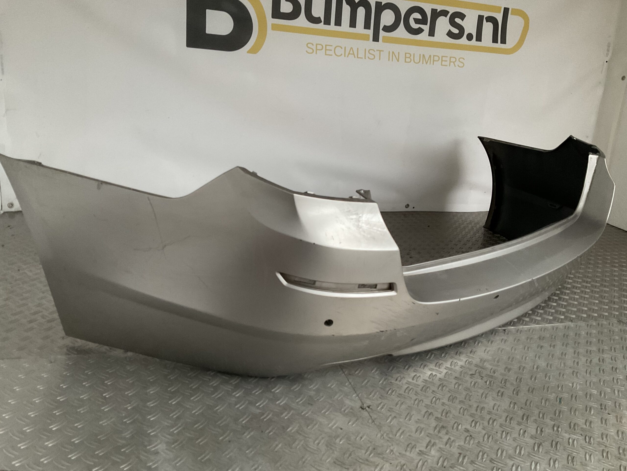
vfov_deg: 48.2
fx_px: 525
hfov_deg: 61.7
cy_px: 236
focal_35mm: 29
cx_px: 314
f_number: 1.8
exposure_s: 1/25
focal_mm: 3
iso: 250
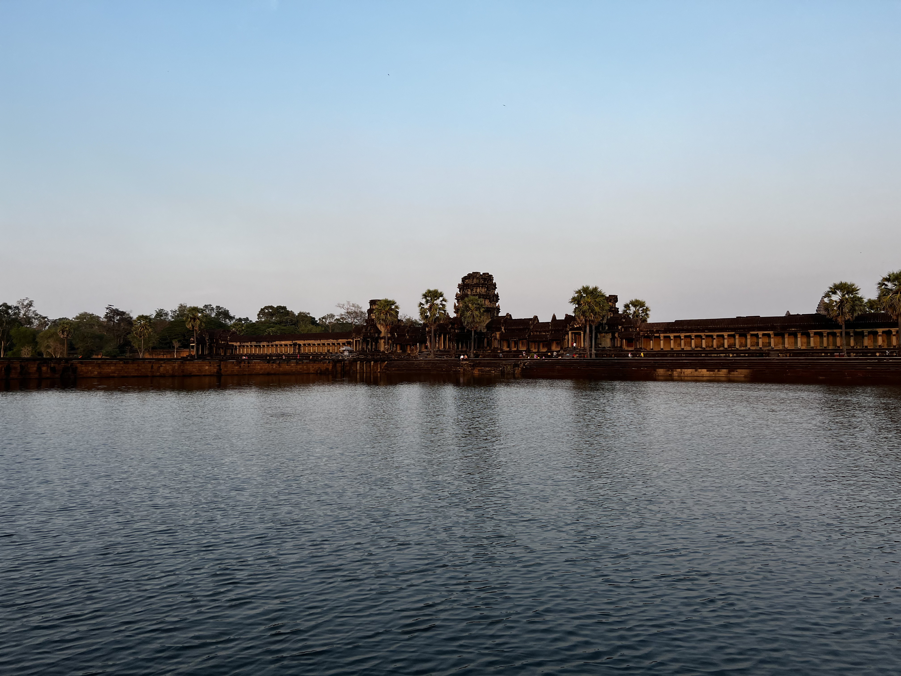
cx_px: 450
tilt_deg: +1.3
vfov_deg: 53.1
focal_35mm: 26
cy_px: 338
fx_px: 677
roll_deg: -0.2
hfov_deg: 67.3
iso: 50
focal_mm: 5.7
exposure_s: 1/965
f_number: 1.5
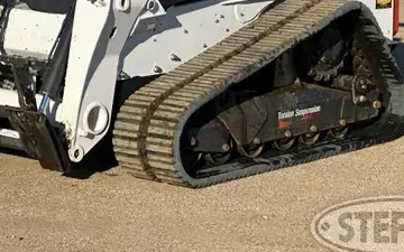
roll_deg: +0.5
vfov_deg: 9.0
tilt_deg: -3.1
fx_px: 1596
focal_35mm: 145
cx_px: 150
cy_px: 3
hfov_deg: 14.4
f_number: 2.8
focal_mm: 9
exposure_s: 1/1309
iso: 32
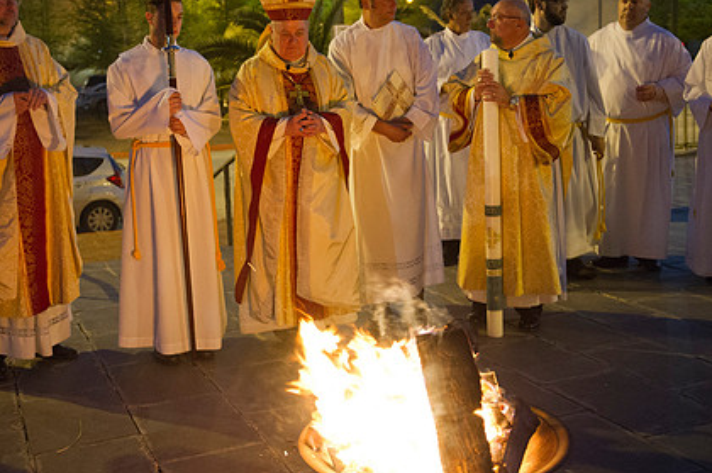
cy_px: 176
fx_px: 928
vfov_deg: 28.5
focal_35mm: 47
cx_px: 315
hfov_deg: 41.9
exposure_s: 1/80
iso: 3200
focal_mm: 34
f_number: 2.8
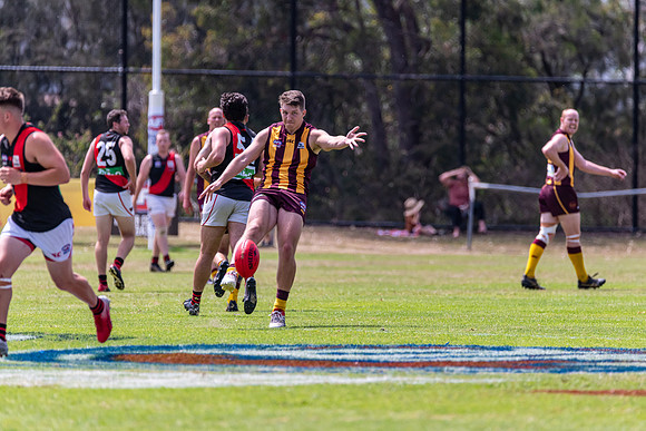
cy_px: 207
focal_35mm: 484
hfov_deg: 4.3
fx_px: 8688
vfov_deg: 2.8
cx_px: 340
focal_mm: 460
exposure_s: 1/2500
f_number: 6.3
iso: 800
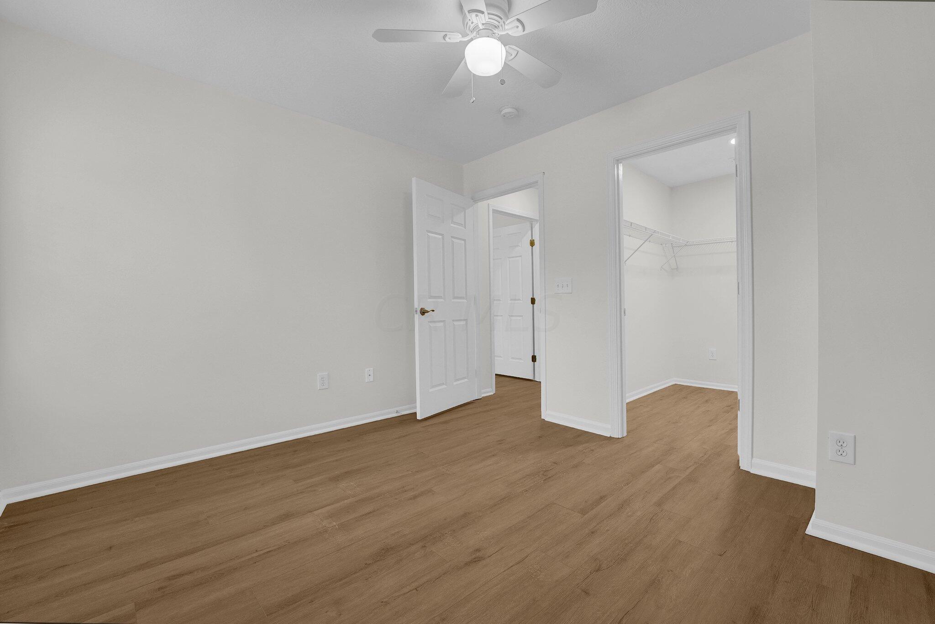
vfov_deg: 81.3
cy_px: 312
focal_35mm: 14
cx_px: 468
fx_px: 364
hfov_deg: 104.2
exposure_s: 1/30
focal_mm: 14
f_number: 6.3
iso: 800
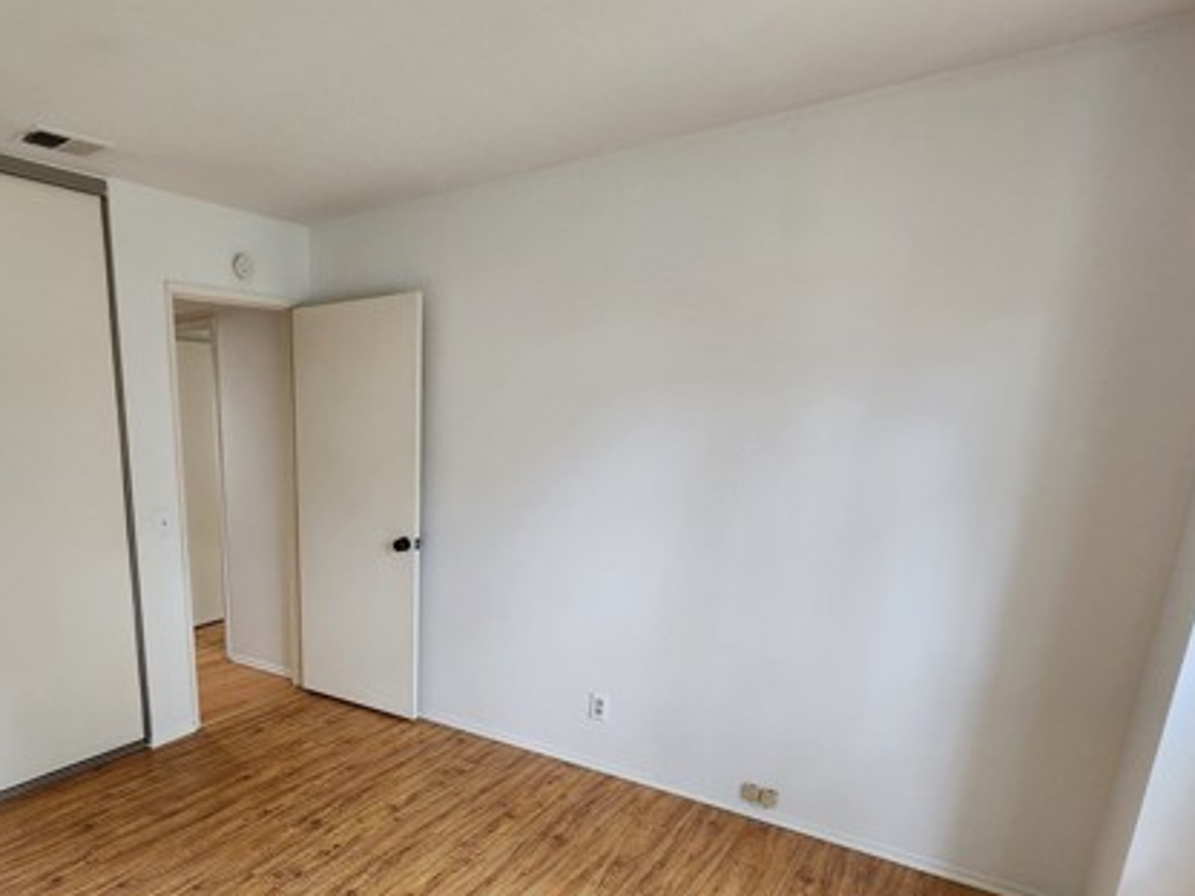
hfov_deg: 76.9
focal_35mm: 20
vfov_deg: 63.8
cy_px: 617
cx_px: 327
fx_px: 690
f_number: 2.2
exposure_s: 1/60
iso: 200
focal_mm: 2.2
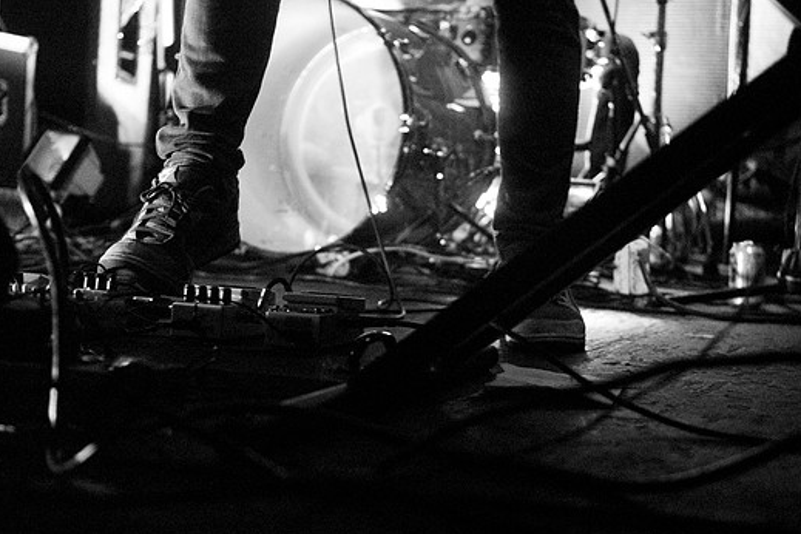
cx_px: 414
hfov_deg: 30.1
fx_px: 1491
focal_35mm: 67
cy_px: 270
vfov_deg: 20.3
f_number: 2.8
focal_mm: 40
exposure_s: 1/50
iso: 1600
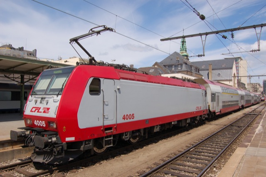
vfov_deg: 47.8
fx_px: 199
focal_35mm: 27
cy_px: 88
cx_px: 133
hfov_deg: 67.4
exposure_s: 1/400
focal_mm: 18
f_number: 10
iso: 400
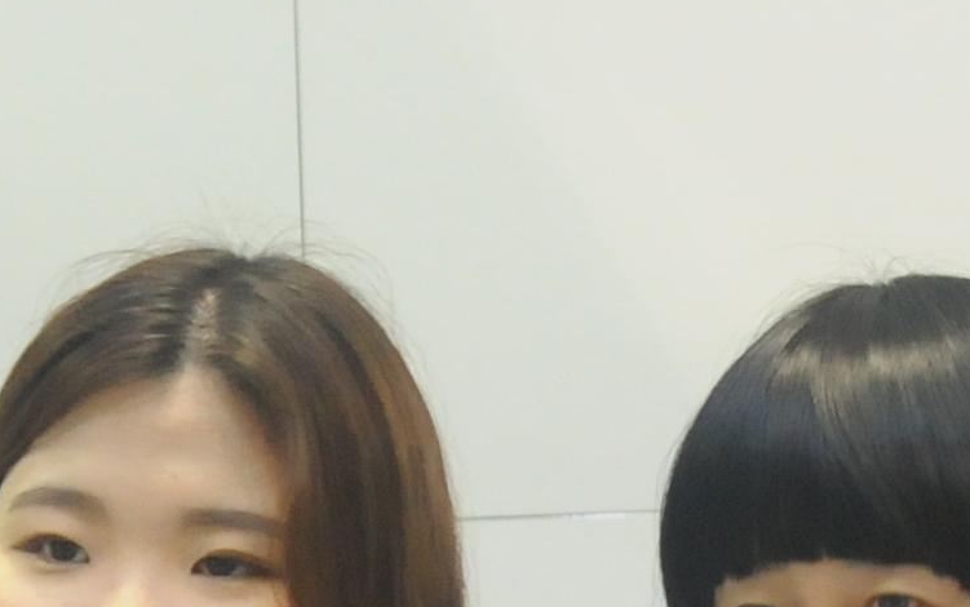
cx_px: 935
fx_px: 6453
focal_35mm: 244
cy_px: 506
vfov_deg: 5.4
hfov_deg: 8.6
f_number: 4
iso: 1250
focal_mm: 28
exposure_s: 1/60
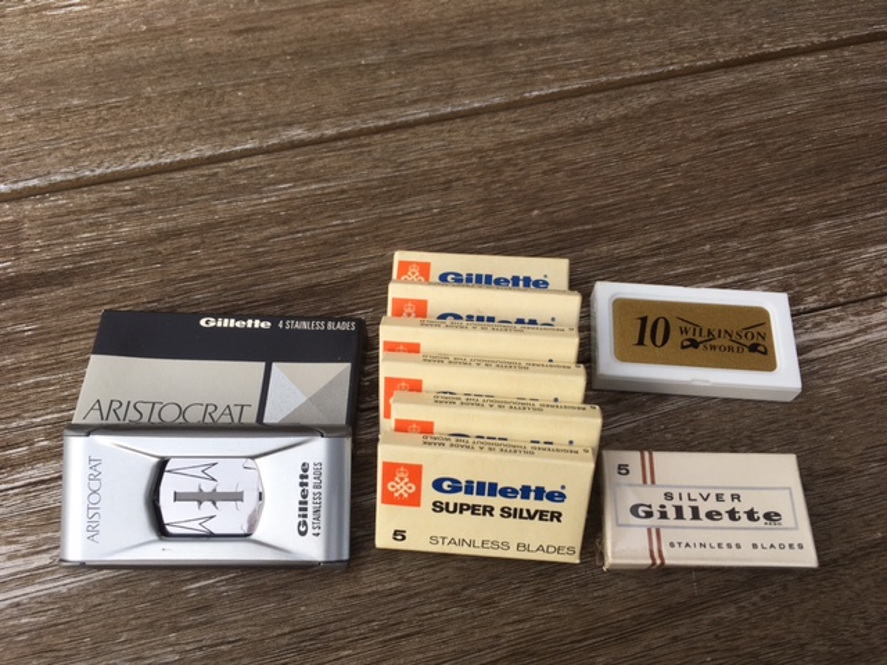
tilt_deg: -63.7
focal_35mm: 29
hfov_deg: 61.7
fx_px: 743
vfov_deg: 48.2
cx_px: 444
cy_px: 332
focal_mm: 4.15
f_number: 2.2
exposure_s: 1/466
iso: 25
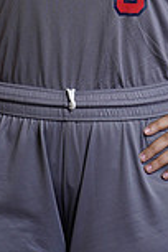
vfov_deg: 6.3
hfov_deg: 4.3
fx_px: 2261
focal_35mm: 323
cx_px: 21
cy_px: -89
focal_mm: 85
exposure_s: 1/250
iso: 200
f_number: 5.6
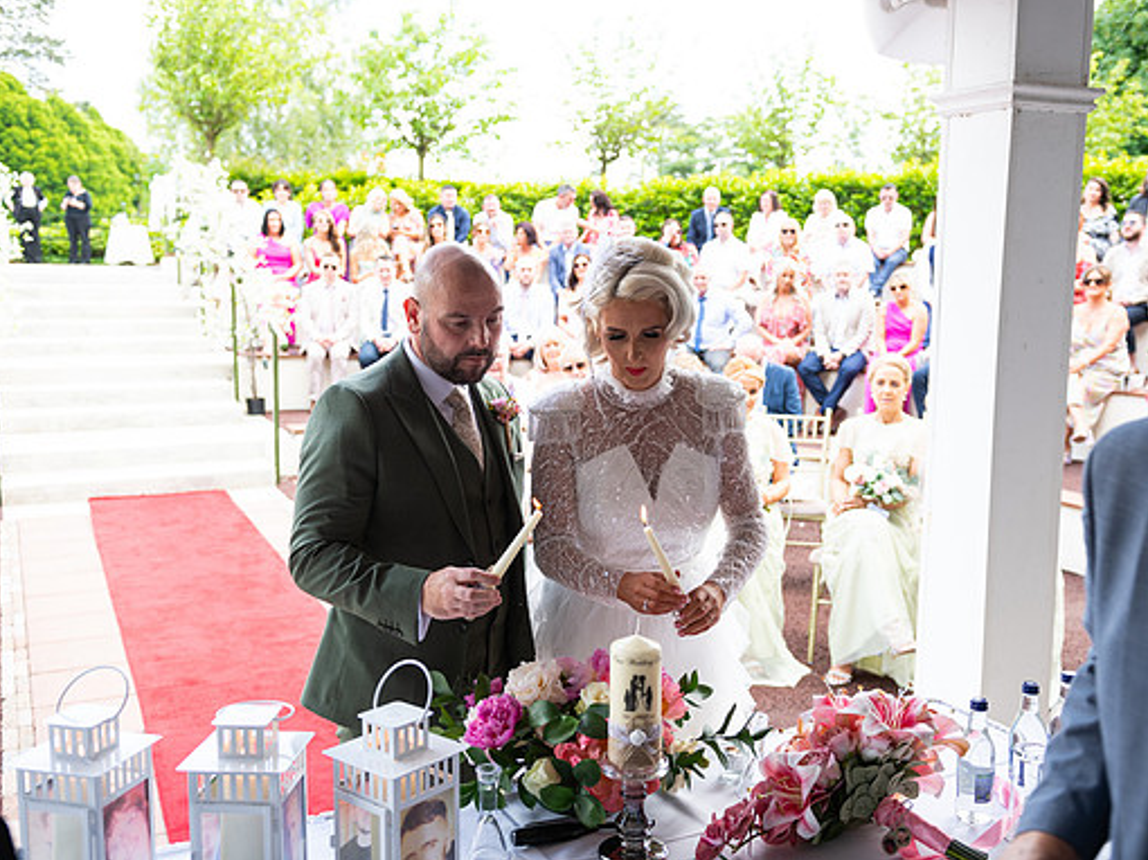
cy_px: 431
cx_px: 594
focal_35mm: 35
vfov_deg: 40.7
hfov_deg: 52.6
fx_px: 1160
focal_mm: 32
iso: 160
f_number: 3.5
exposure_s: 1/160
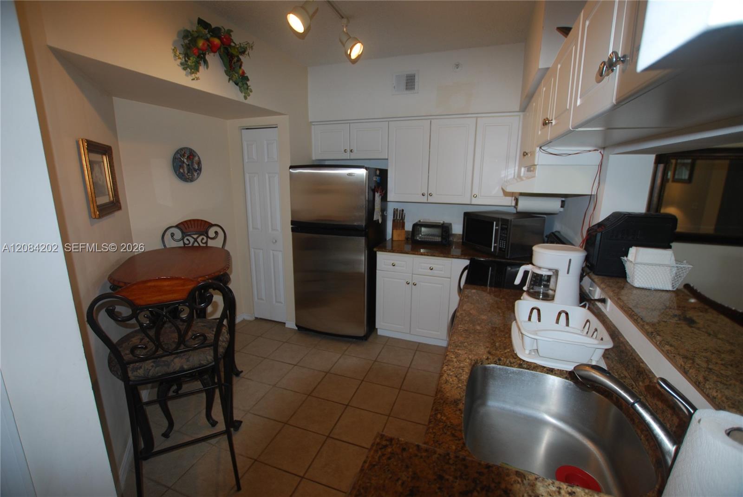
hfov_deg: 100.3
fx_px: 310
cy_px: 248
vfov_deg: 77.4
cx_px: 372
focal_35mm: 15
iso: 200
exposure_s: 1/60
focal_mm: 10
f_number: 3.5
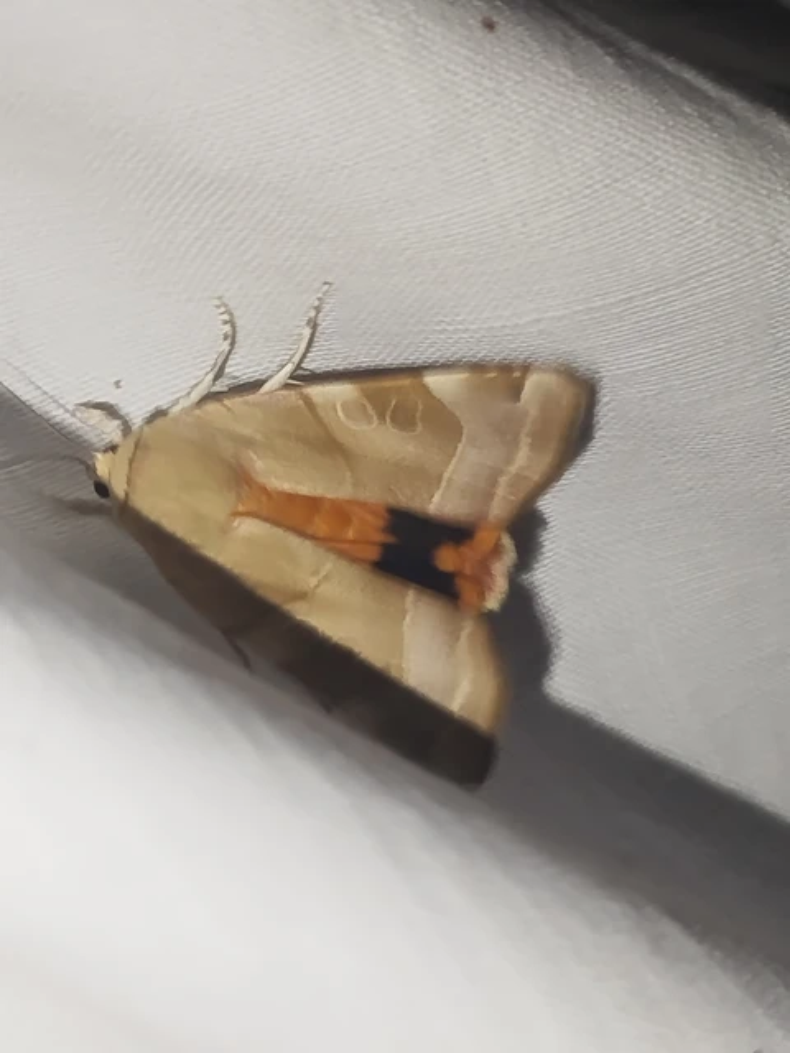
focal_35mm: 79
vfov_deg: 24.7
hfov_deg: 18.7
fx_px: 2404
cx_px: 395
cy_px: 526
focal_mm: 5.31
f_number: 1.7
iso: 100
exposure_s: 1/50
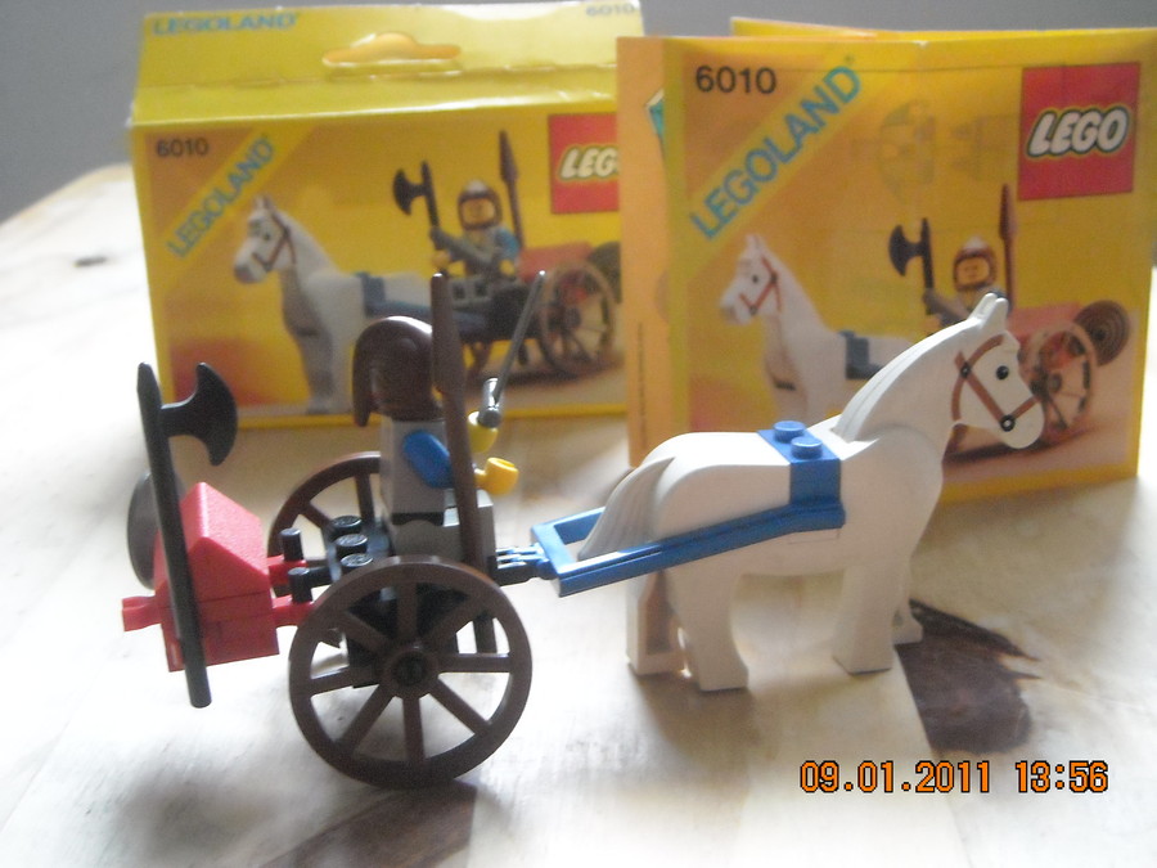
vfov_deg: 27.0
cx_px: 578
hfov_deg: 35.5
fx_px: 1805
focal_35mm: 54
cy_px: 434
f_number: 3.3
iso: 800
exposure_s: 1/17
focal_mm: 8.85
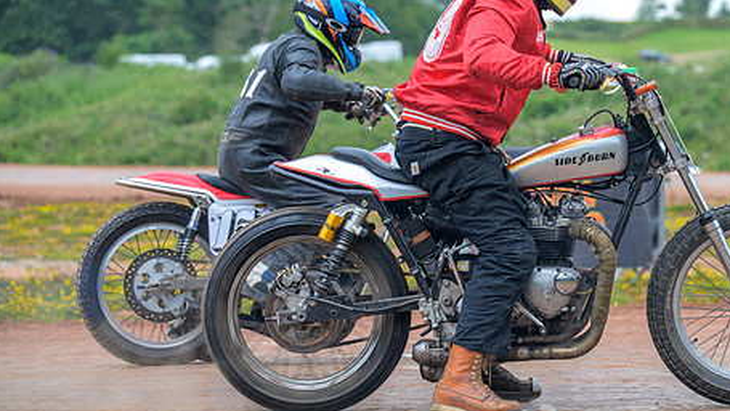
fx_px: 2846
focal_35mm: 147
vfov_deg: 8.3
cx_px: 481
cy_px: 144
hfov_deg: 14.6
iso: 250
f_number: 4
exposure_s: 1/400
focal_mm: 105
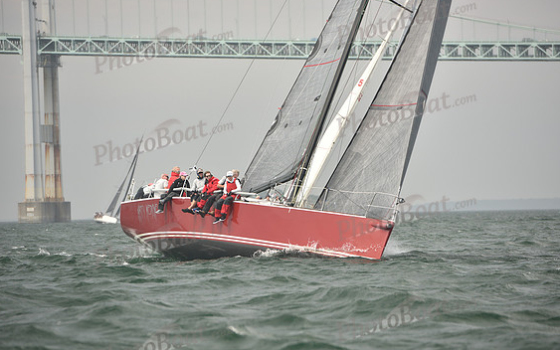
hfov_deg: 10.0
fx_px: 3205
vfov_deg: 6.3
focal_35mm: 210
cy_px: 177
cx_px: 285
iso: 250
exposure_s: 1/640
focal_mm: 200
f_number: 4.5
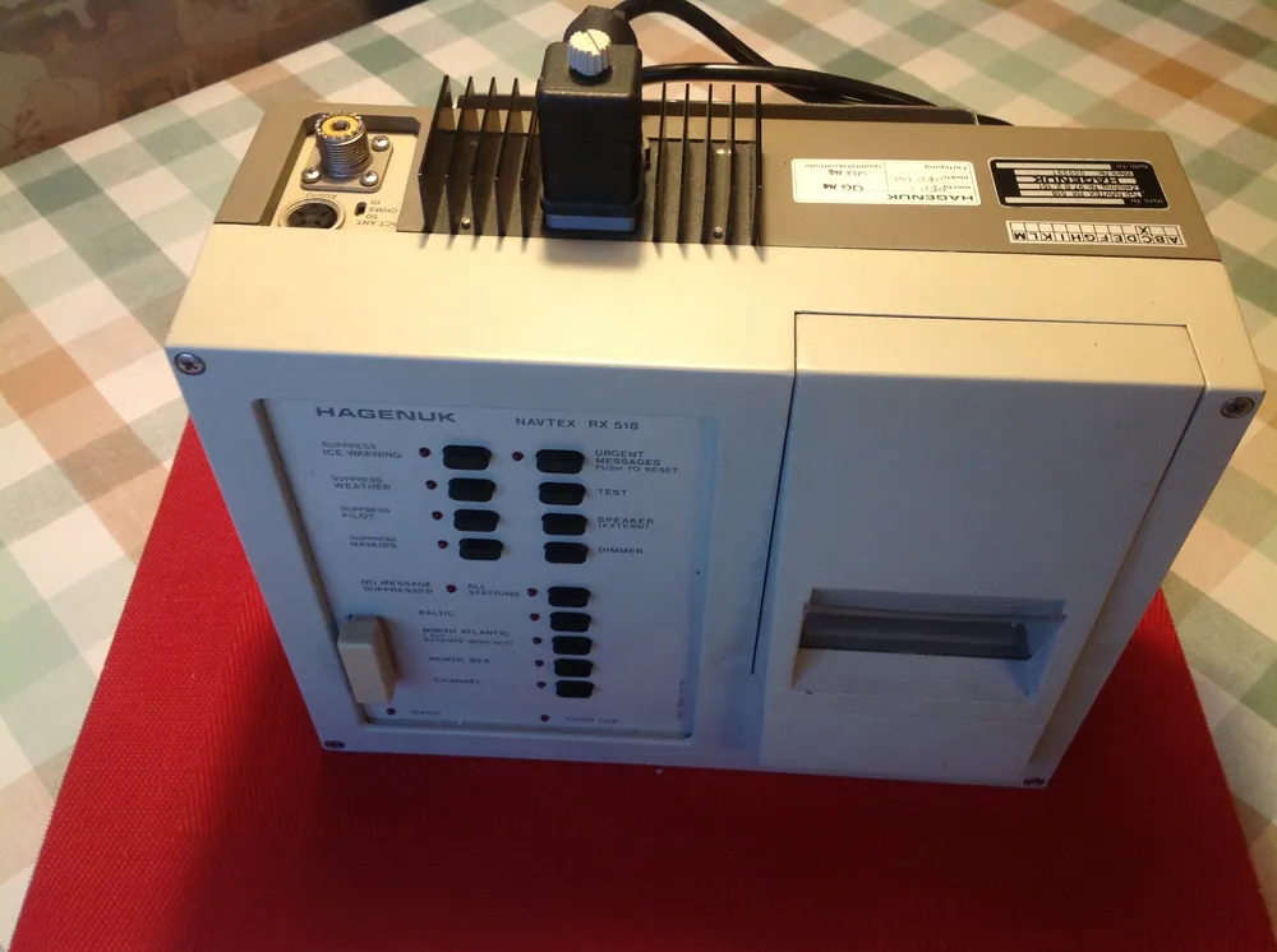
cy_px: 476
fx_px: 1289
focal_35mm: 35
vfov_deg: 40.6
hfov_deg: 52.7
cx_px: 638
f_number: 2.4
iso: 80
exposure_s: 1/15
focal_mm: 4.28
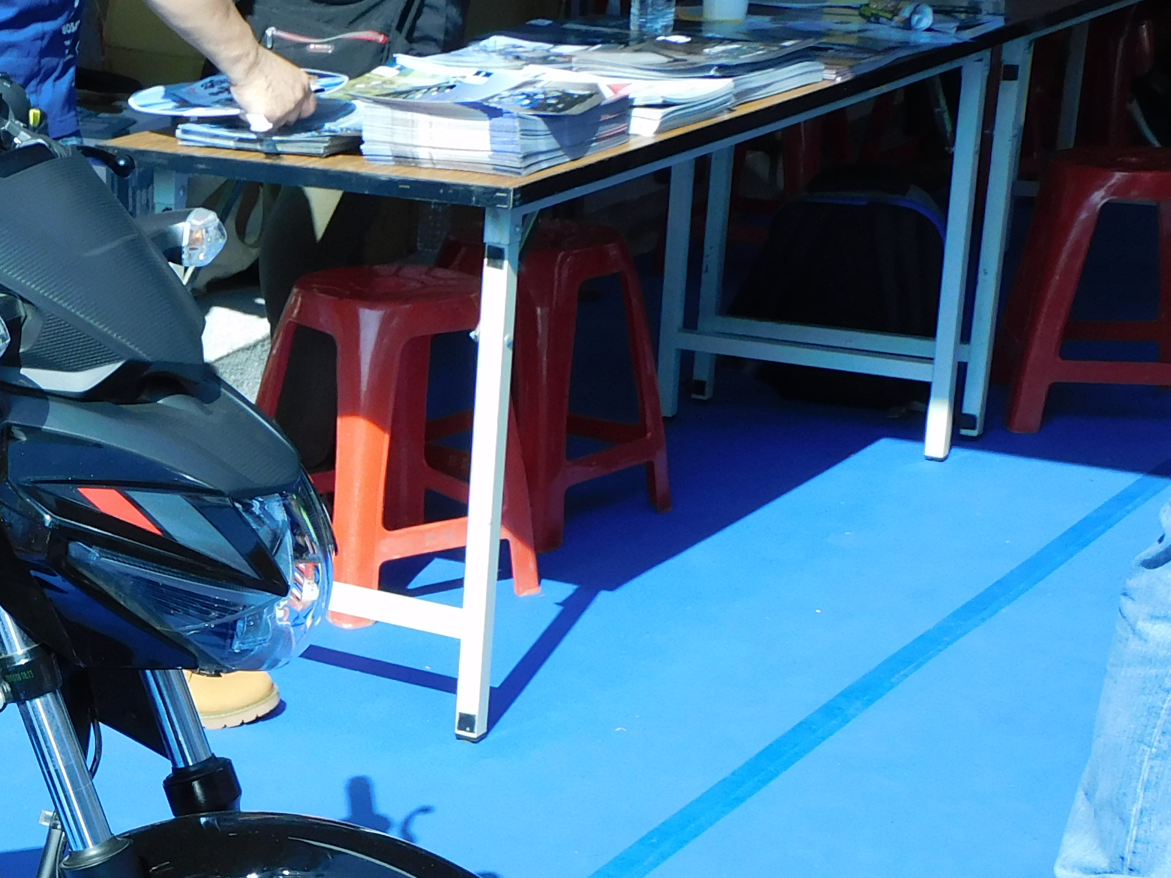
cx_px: -233
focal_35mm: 81
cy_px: 707
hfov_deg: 22.3
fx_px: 2740
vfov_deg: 18.0
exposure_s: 1/500
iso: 125
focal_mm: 5.9
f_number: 3.6
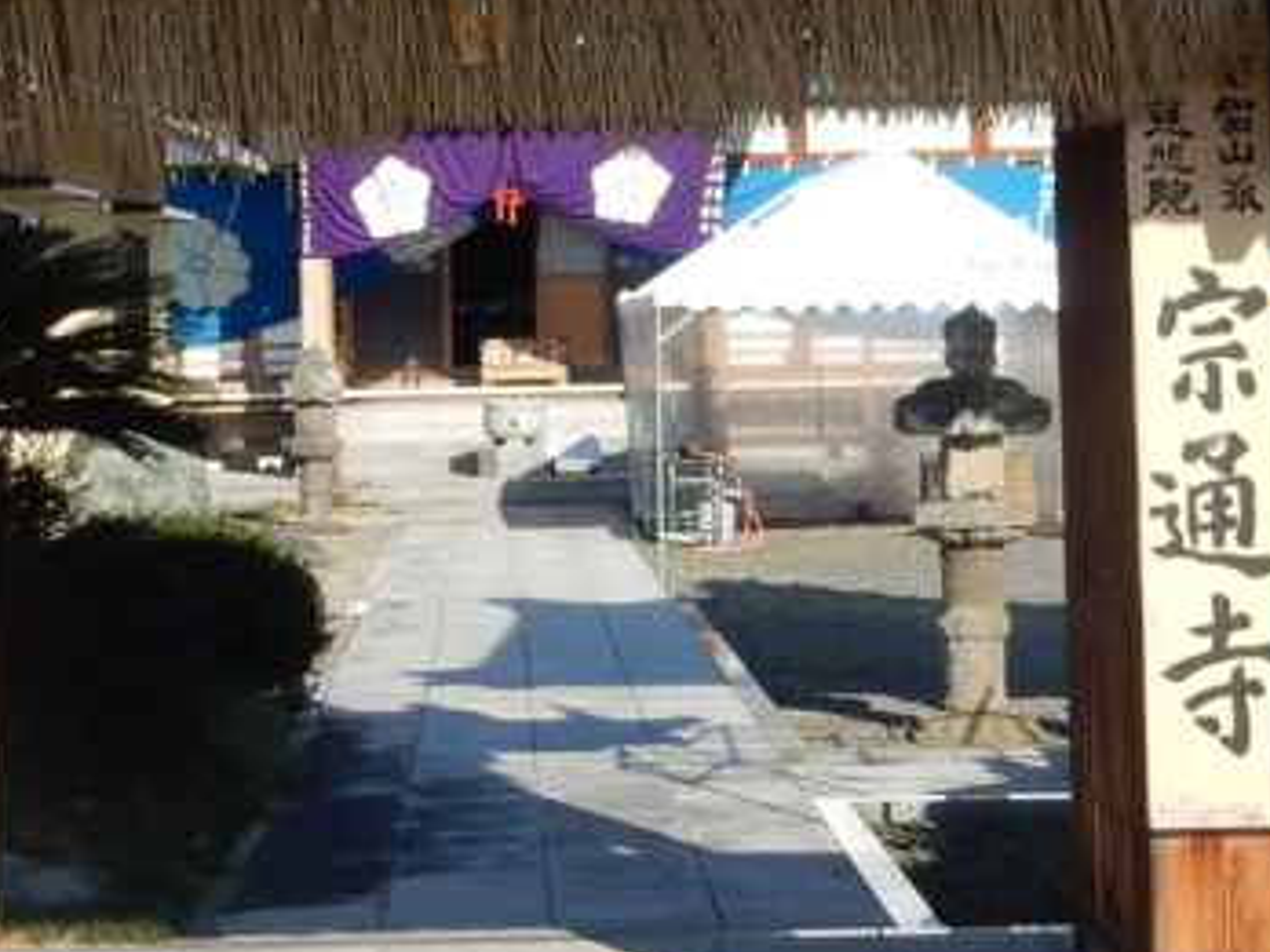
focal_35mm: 106
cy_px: 15
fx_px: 3889
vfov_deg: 13.8
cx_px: 682
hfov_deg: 18.5
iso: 125
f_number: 4
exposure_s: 1/800
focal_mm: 6.4
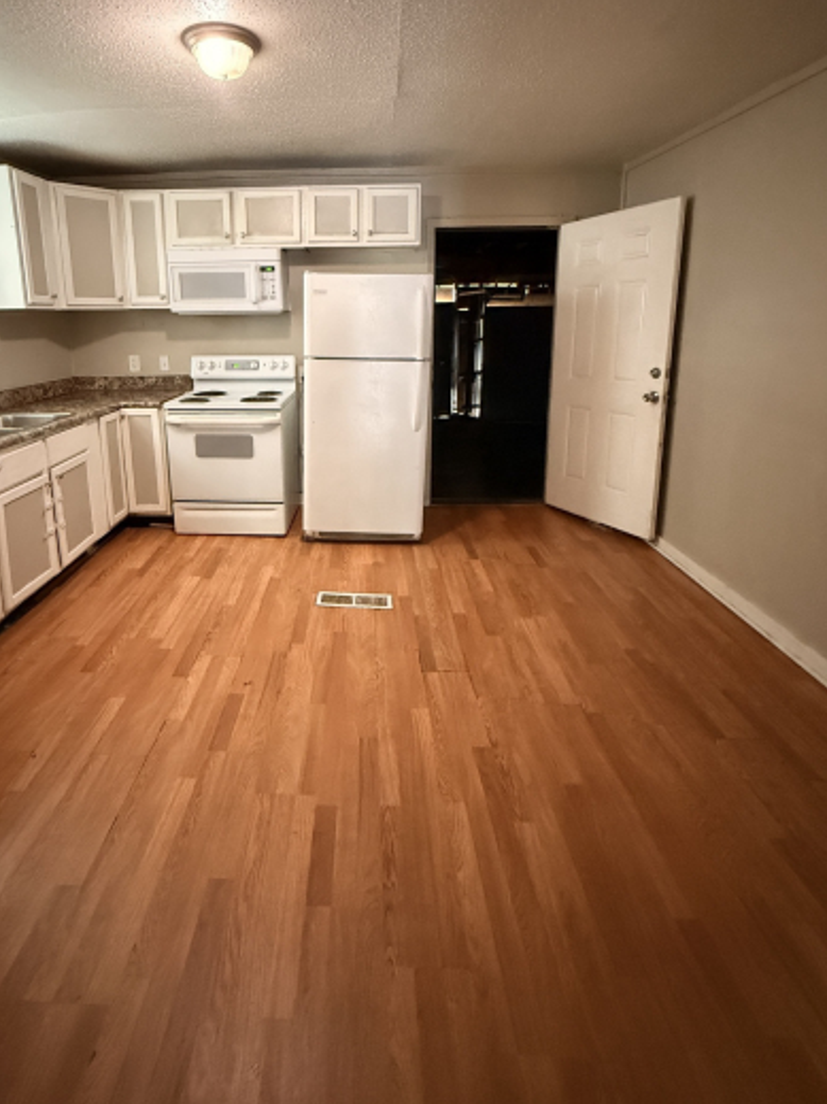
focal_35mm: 18
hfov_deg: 71.0
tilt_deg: -11.6
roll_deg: +0.6
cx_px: 340
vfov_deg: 86.7
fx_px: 574
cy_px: 444
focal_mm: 2.22
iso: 1250
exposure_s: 1/60
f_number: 2.2
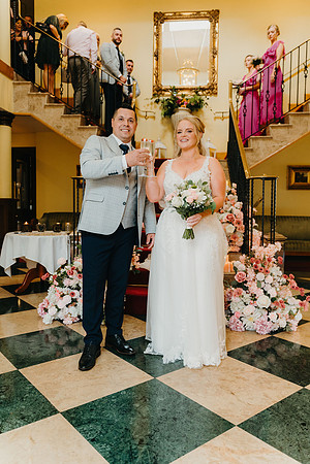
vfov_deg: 65.5
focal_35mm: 28
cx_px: 155
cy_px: 232
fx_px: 362
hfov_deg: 46.4
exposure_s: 1/160
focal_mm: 28
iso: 1250
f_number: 2.8
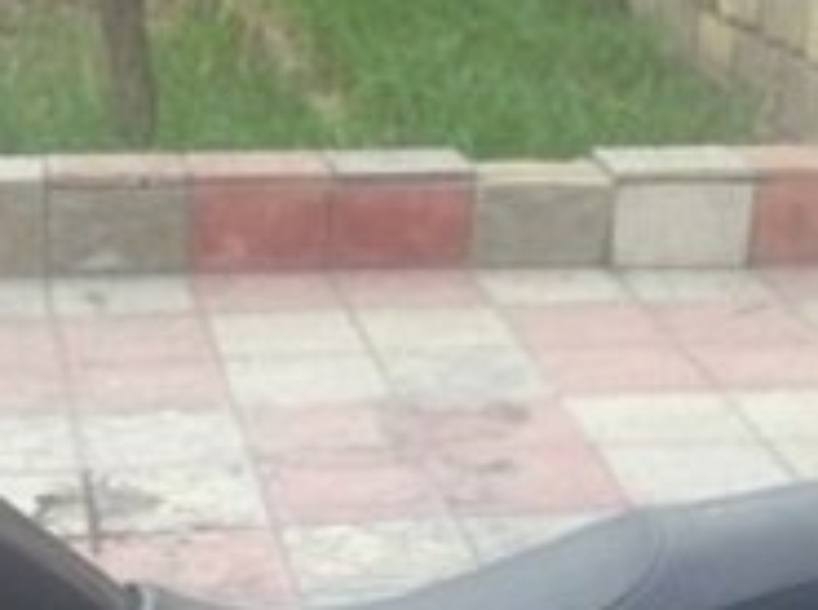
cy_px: 838
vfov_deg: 12.1
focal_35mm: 118
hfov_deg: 16.5
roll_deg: -1.7
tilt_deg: -28.8
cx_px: 62
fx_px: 2783
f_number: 2.4
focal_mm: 4.12
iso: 80
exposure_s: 1/120
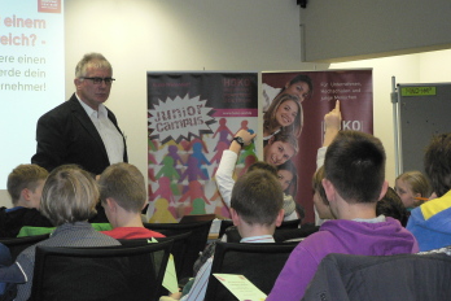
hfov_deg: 18.4
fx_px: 1390
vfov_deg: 12.3
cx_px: 226
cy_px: 138
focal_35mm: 111
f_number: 3.2
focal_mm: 17.7
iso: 400
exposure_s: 1/60
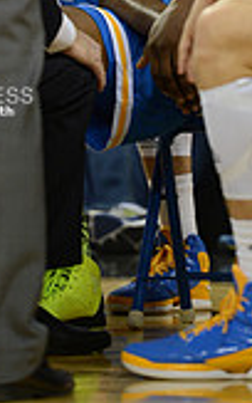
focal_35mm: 562
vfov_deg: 3.7
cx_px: 216
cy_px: -121
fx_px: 6170
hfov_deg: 2.3
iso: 2500
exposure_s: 1/1000
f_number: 2.8
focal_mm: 200
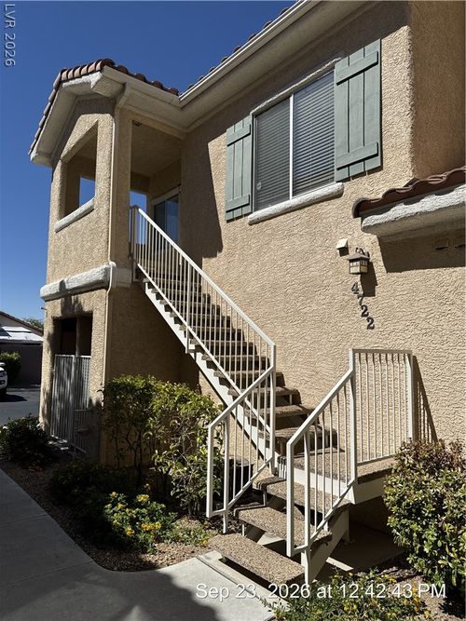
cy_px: 310
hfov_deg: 56.8
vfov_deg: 71.6
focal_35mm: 24
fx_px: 431
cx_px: 233
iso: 80
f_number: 1.78
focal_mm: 6.76
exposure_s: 1/9009
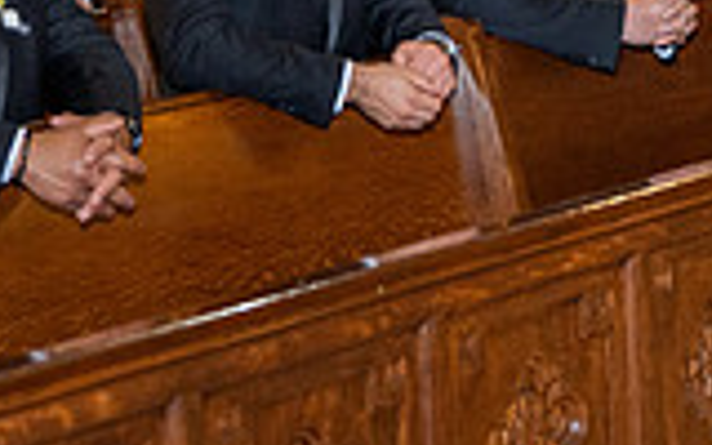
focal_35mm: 133
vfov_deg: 9.4
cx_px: 338
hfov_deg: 15.7
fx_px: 2581
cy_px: -367
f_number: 2.8
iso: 800
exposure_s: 1/125
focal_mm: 24
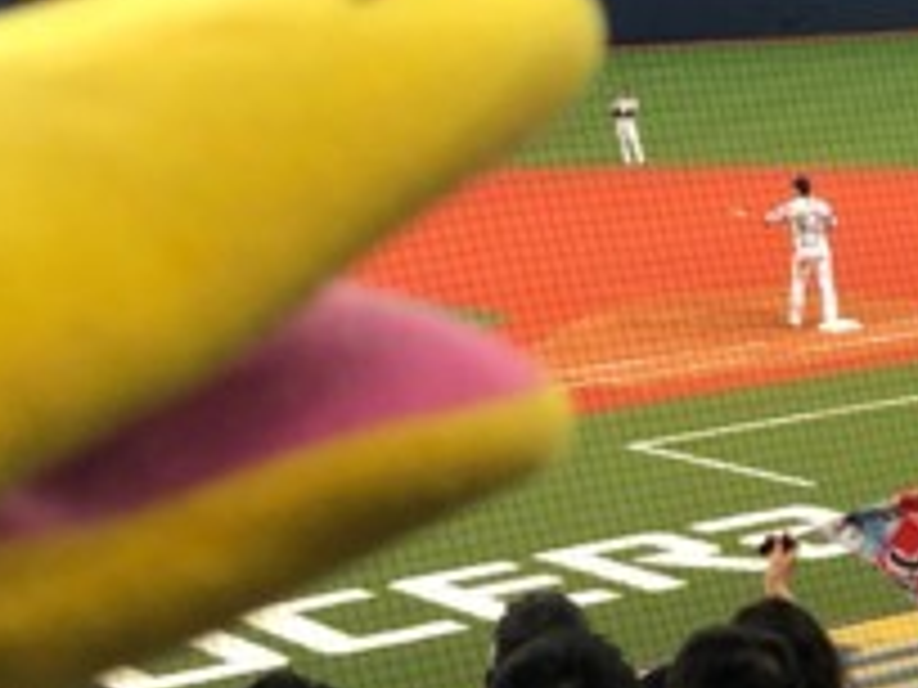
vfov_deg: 13.3
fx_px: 2917
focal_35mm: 110
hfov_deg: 17.8
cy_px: -18
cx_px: 621
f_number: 1.8
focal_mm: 3.99
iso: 32
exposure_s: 1/30
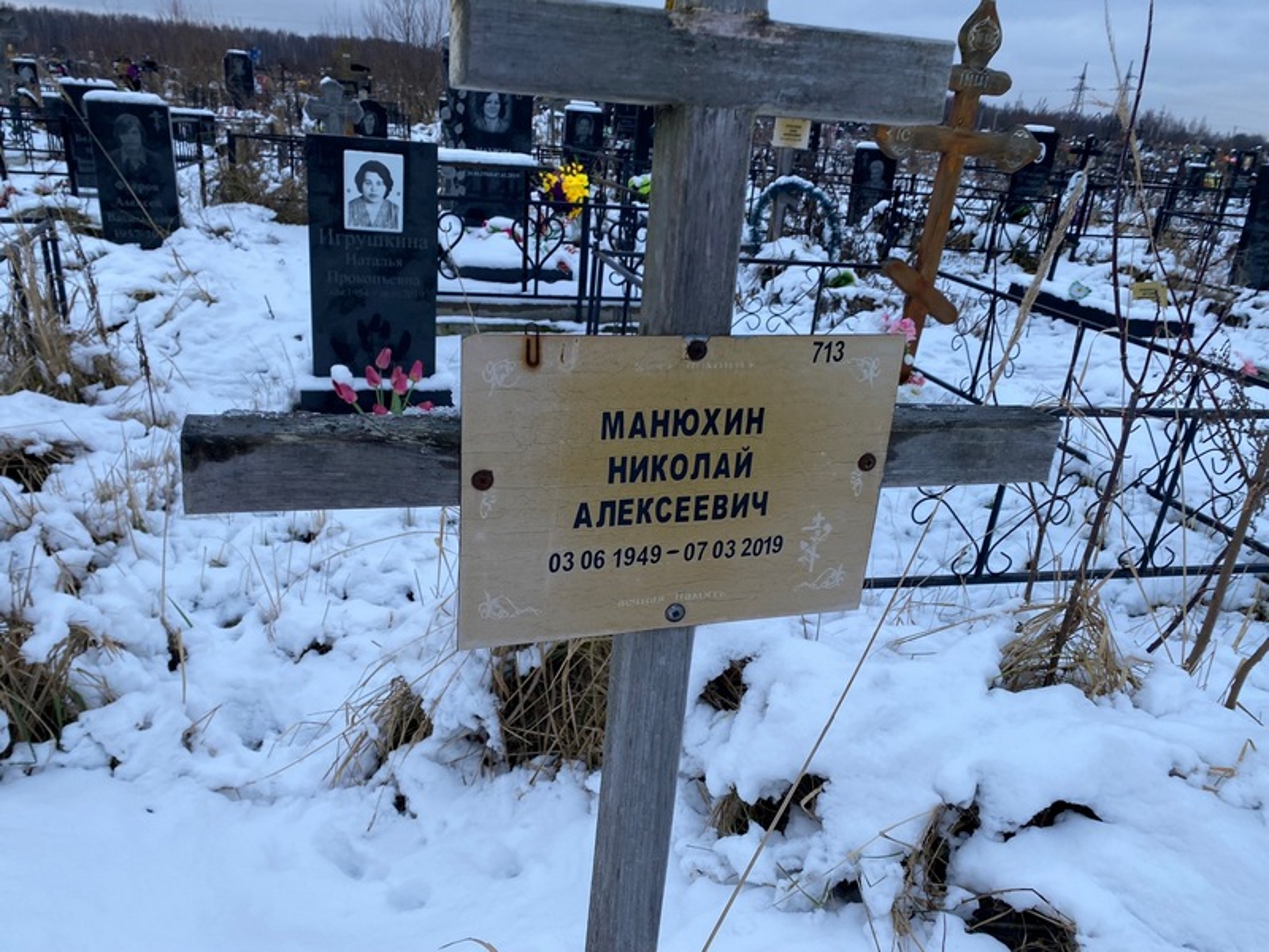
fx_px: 953
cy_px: 476
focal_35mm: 26
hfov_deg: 67.3
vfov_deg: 53.1
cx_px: 634
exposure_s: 1/283
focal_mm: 4.25
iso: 32
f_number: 1.8
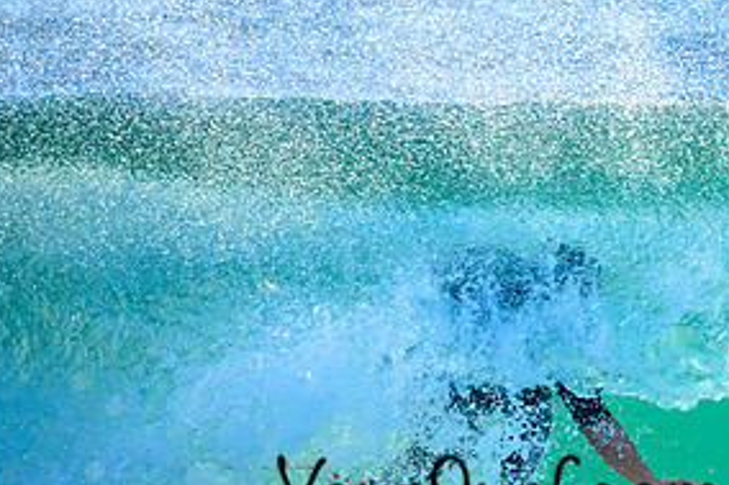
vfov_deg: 0.8
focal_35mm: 1635
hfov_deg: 1.3
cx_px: 542
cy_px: 473
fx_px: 33088
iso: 800
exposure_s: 1/2000
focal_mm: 800
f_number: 6.3
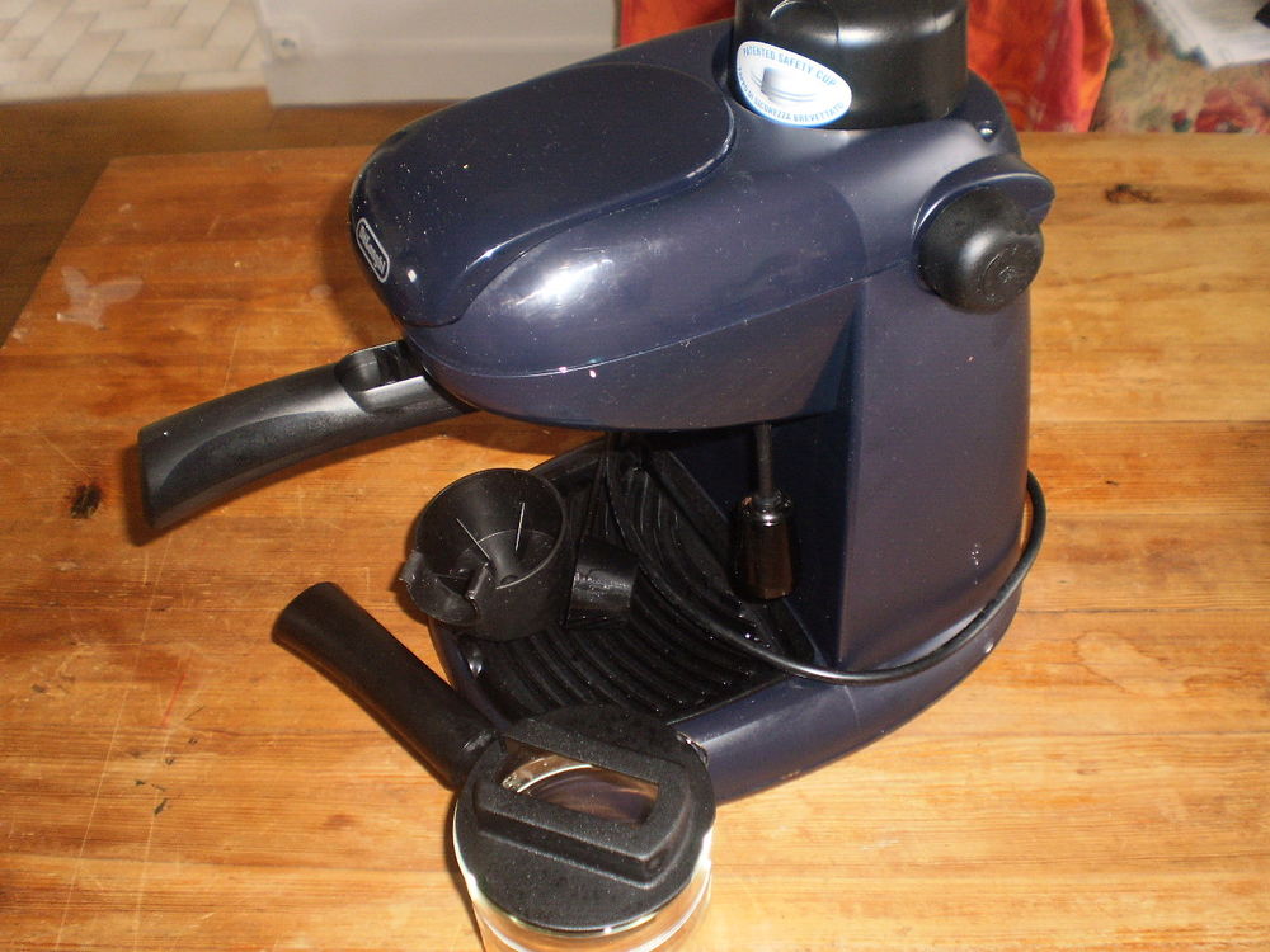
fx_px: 1321
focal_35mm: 36
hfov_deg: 51.4
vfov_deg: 39.7
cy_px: 476
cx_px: 635
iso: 125
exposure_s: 1/30
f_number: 3.1
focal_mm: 6.3
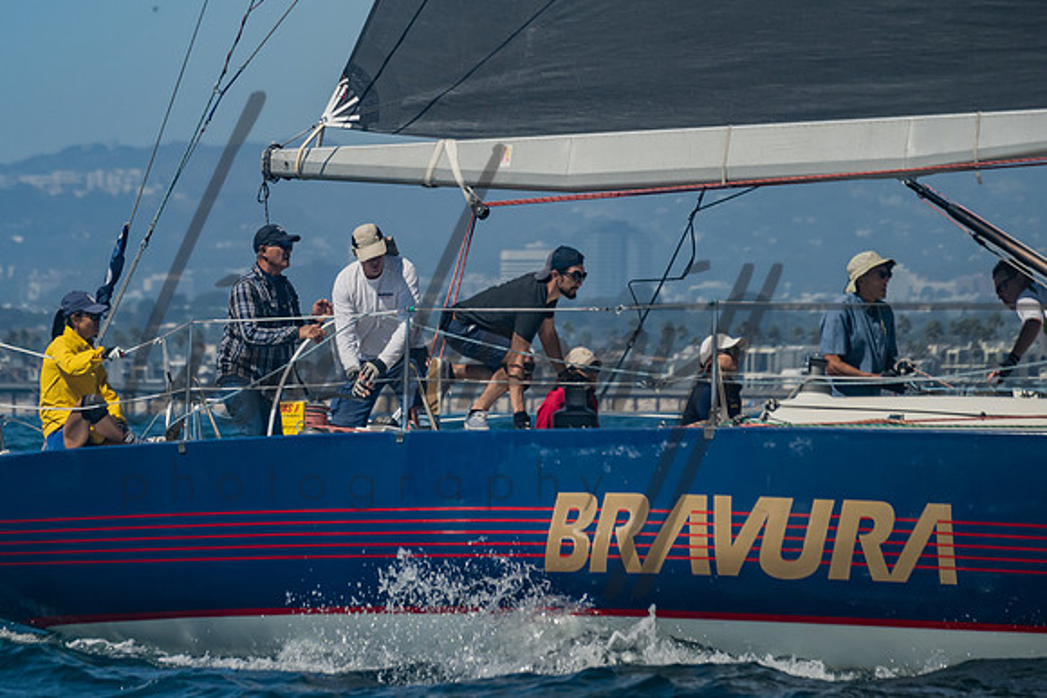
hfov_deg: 5.7
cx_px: 258
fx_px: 10582
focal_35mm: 364
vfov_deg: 3.8
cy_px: 207
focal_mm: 200
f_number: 6.3
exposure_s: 1/1250
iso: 160
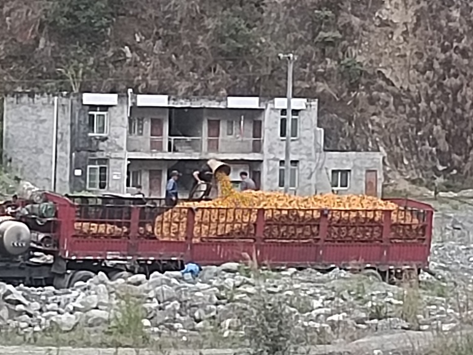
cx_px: 233
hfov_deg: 8.5
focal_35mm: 232
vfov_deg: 6.4
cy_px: 172
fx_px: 3171
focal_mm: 3.96
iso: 100
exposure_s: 1/246
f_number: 1.8
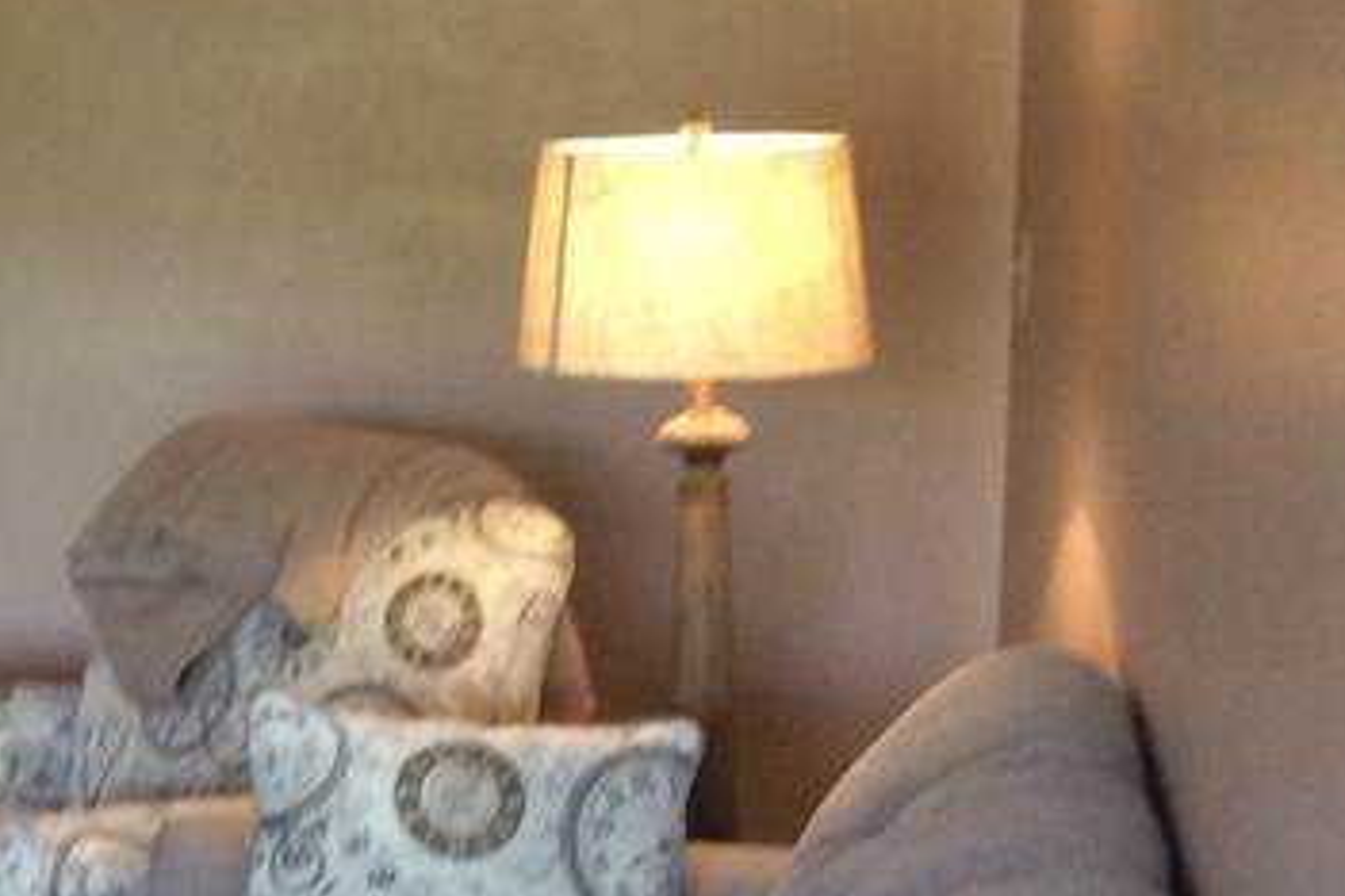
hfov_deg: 19.2
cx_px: -490
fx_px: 3624
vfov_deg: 14.1
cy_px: 314
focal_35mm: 97
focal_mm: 3.3
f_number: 2.4
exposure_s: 1/24
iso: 125
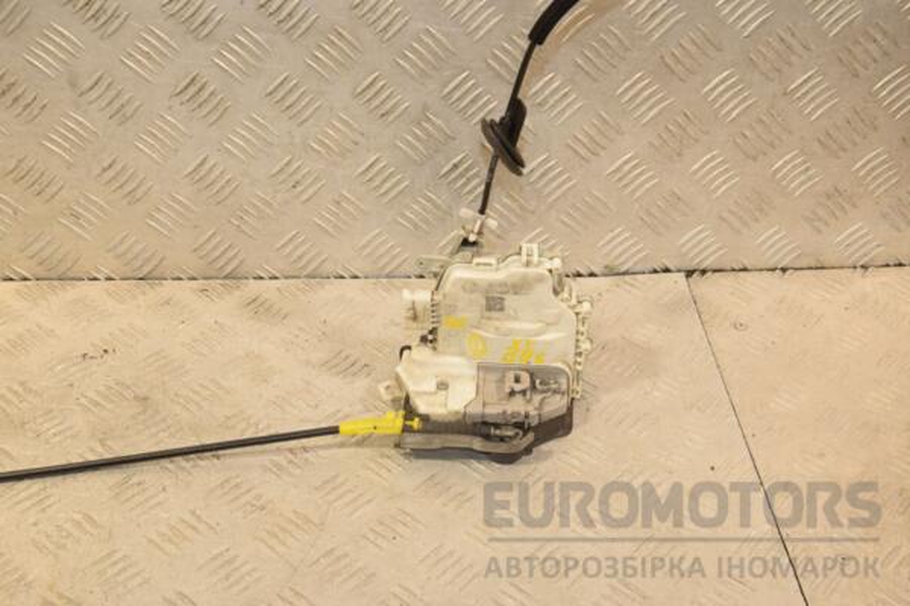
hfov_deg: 41.1
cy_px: 303
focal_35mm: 48
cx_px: 455
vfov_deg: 28.1
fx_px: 1213
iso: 800
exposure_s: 1/200
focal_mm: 32
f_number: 7.1
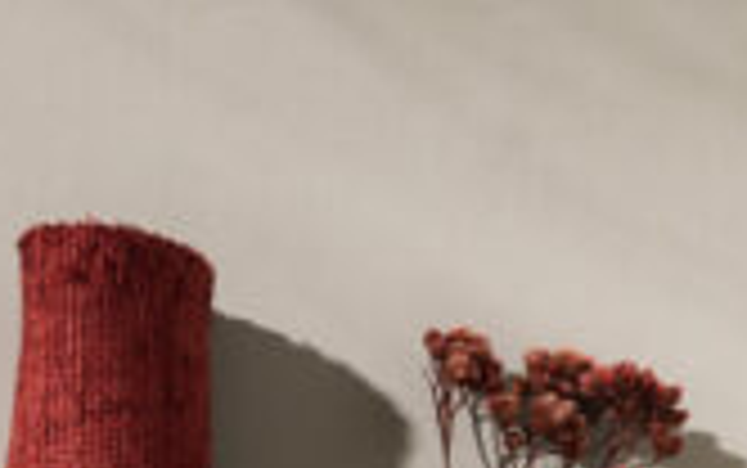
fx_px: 4808
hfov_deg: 8.9
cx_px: 585
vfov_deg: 5.4
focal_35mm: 236
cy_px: 1114
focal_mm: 50
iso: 200
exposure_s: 1/125
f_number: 8
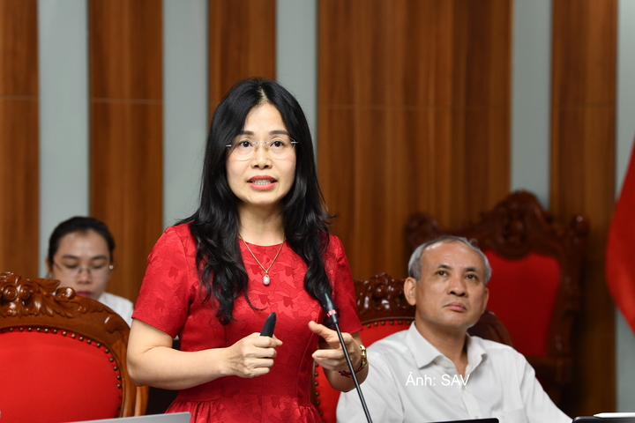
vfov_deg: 9.8
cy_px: 212
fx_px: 2469
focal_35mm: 140
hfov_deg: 14.7
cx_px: 318
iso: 1250
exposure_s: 1/125
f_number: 5.6
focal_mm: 140
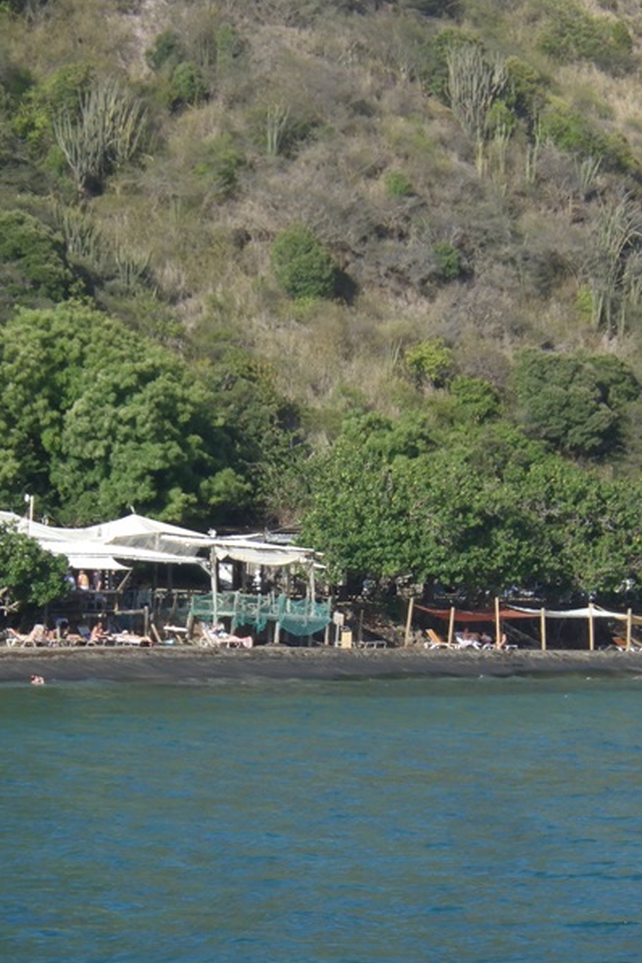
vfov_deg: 10.5
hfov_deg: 7.0
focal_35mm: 195
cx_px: 331
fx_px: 5216
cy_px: 482
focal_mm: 25
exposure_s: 1/500
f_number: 5.5
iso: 125
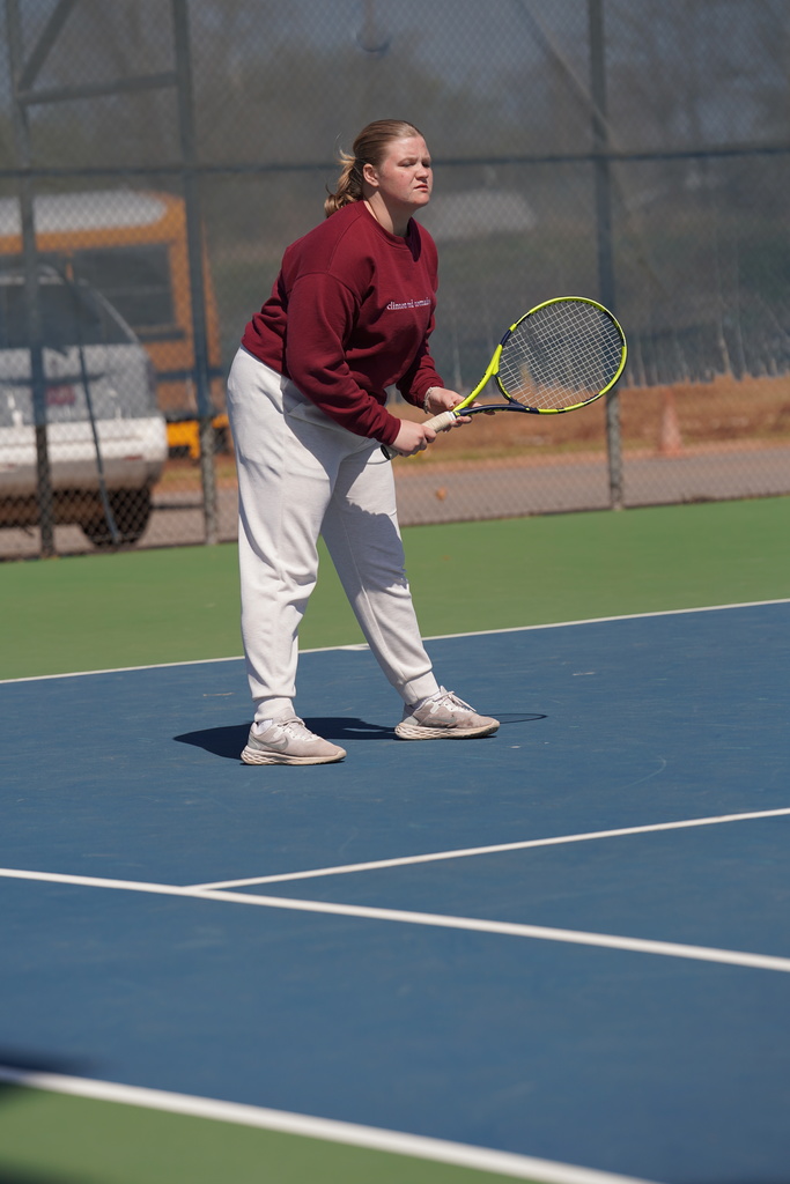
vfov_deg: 13.9
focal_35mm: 148
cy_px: 592
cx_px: 395
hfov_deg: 9.3
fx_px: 4870
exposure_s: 1/1600
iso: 100
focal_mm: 148
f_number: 4.5
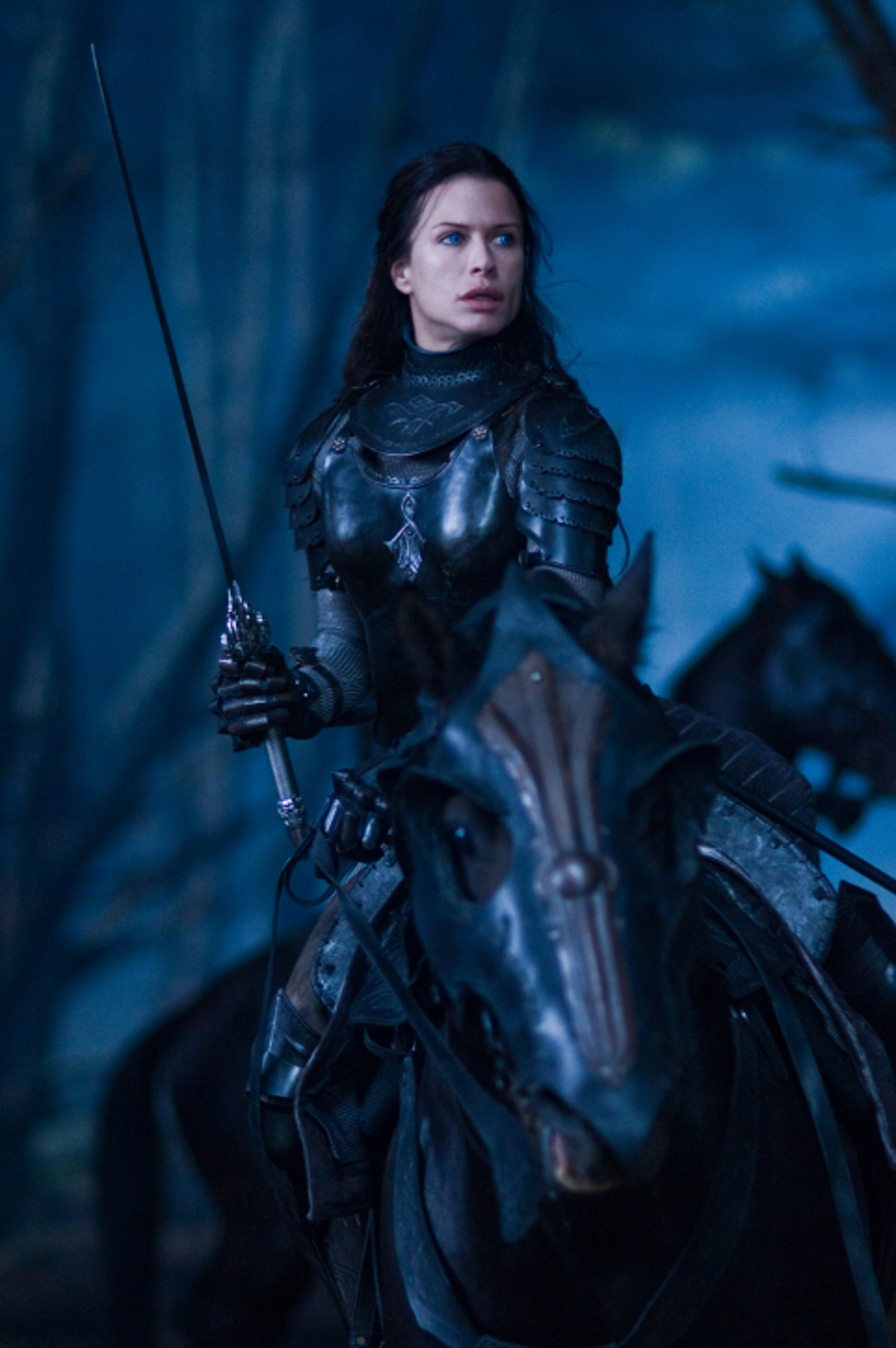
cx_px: 448
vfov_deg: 13.1
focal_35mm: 158
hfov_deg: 8.7
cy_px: 674
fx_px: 5891
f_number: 2
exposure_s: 1/160
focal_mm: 105
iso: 1600
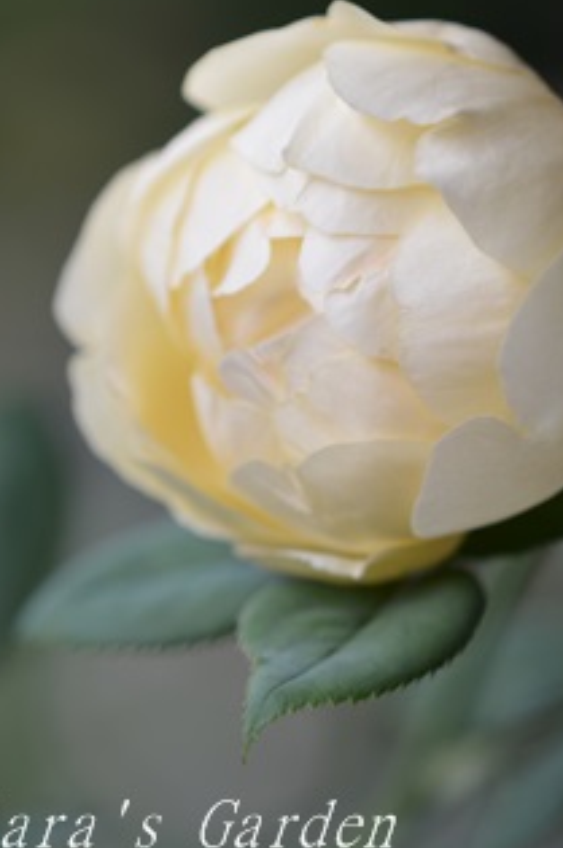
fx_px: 4300
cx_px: 286
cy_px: 359
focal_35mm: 183
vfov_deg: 11.3
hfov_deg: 7.5
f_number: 4.5
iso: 100
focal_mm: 85
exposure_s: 1/250
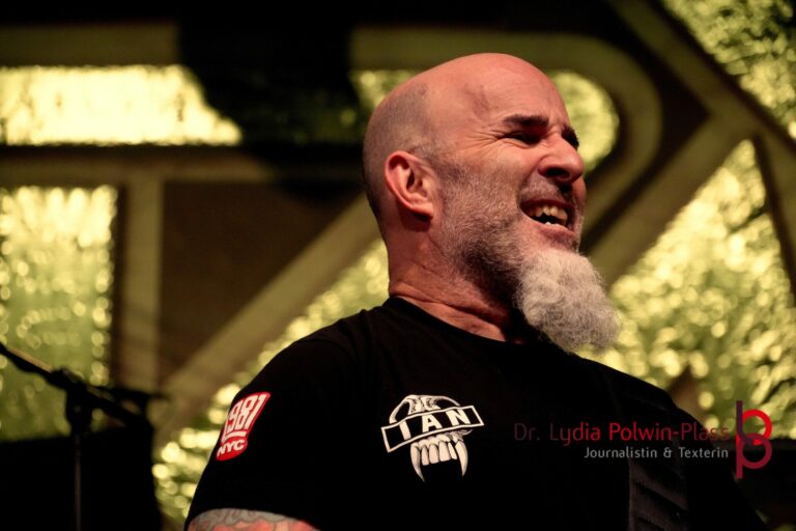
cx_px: 398
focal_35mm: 159
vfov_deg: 8.6
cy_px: 266
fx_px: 3515
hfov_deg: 12.9
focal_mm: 106
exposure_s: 1/200
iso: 6400
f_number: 5.6
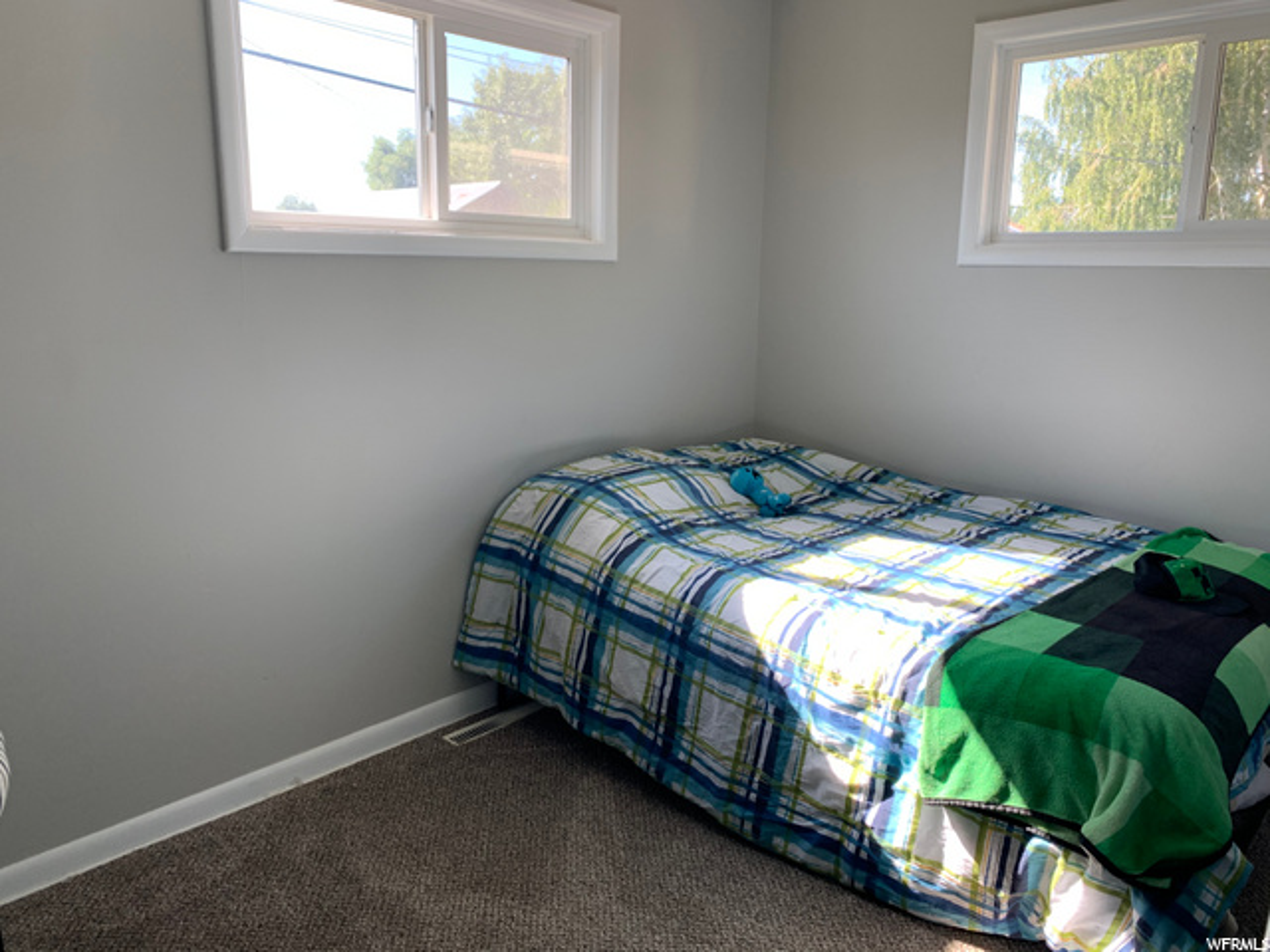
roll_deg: -1.3
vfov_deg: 53.1
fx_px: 954
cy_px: 476
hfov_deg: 67.3
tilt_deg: -10.9
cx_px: 635
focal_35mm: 26
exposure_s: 1/121
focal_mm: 4.25
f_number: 1.8
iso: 32
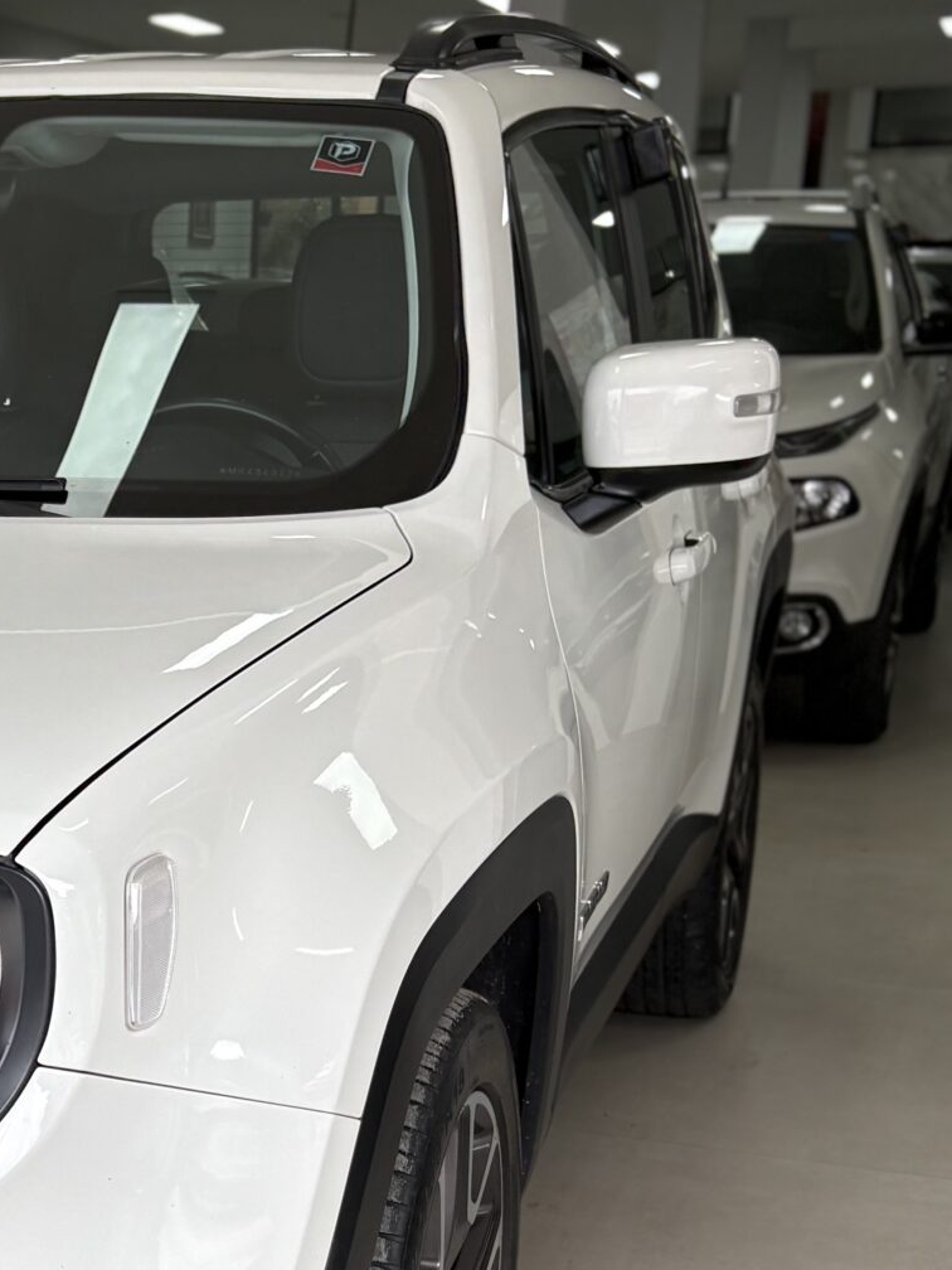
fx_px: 2420
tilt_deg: -16.2
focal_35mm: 66
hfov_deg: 20.8
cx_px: -194
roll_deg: +0.8
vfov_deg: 28.7
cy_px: 1038
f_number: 1.6
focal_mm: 5.96
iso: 40
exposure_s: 1/227
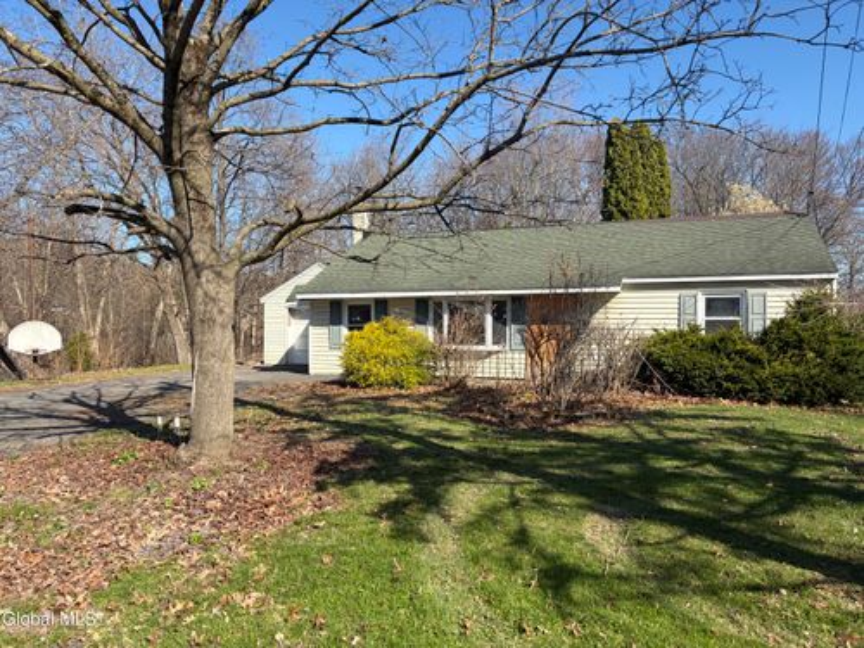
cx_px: 432
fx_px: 649
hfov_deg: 67.3
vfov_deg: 53.1
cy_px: 324
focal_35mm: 26
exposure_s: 1/2141
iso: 50
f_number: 1.6
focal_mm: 5.96
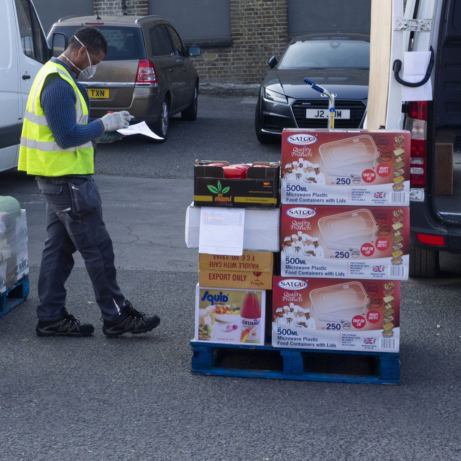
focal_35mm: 82
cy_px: 177
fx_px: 1236
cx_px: 37
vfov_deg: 21.1
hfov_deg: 20.7
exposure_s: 1/250
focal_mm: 25
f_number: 5
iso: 200
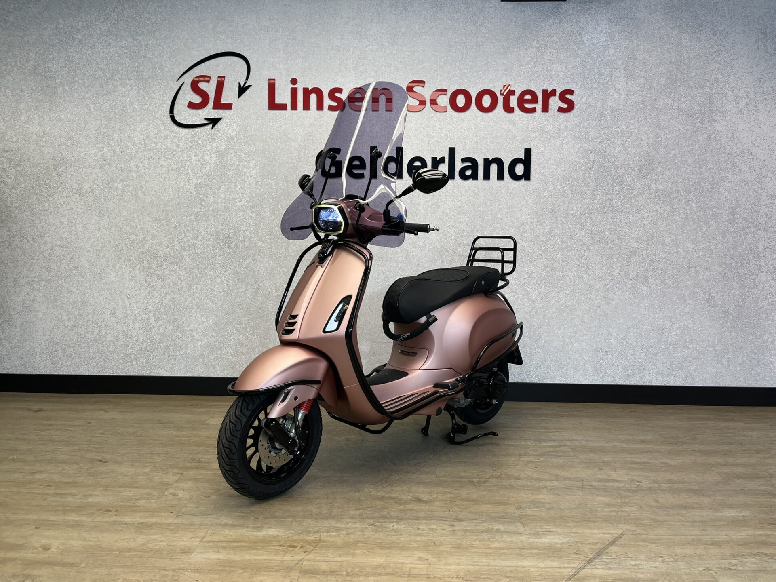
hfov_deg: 67.3
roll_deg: -0.6
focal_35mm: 26
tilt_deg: -4.3
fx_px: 583
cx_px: 388
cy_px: 291
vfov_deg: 53.1
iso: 40
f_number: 1.6
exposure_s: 1/173
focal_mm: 5.1
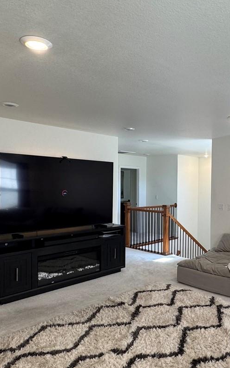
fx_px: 301
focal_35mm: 30
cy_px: 192
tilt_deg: -1.7
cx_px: 163
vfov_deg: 62.9
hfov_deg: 41.0
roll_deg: -0.6
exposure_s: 1/120
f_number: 2.2
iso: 160
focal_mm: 2.22
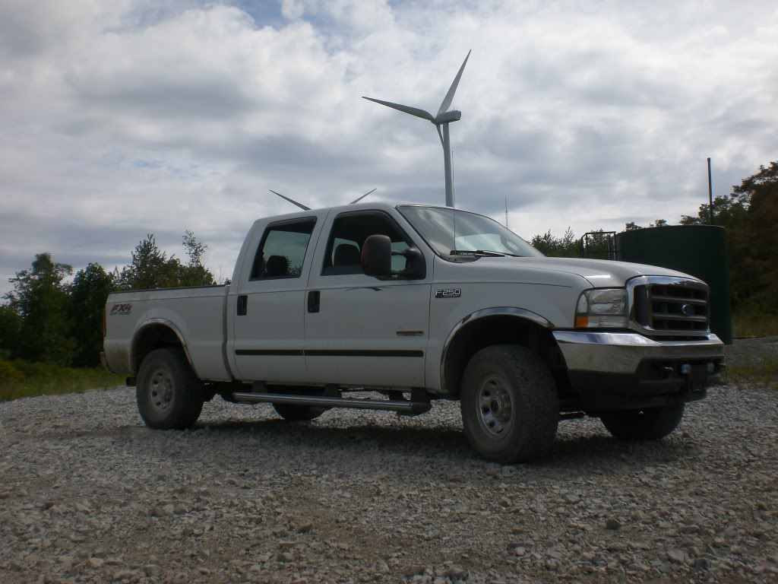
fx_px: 854
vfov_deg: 37.7
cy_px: 292
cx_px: 389
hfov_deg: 49.0
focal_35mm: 38
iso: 50
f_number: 4.4
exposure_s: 1/1000
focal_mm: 6.3
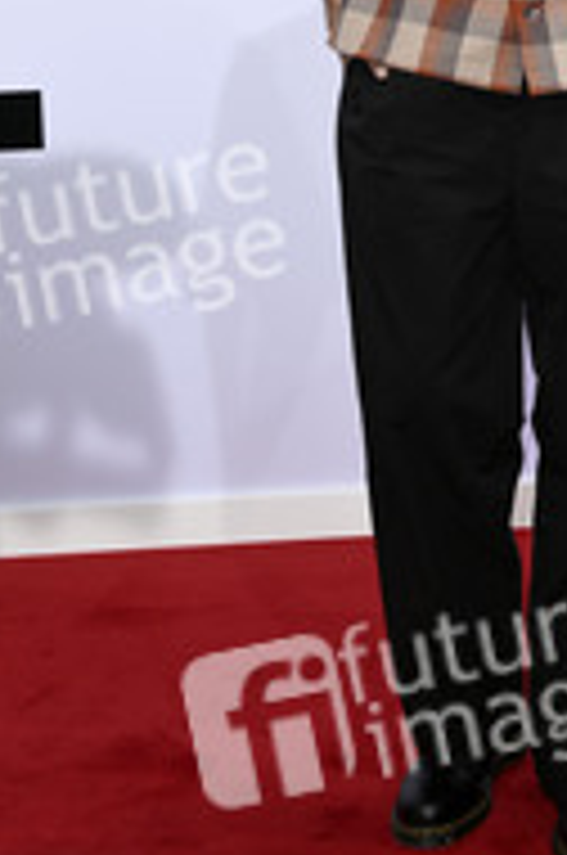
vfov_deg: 24.4
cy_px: 27
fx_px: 1897
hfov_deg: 16.7
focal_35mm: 80
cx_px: 544
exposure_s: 1/250
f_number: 6.3
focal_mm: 38
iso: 400
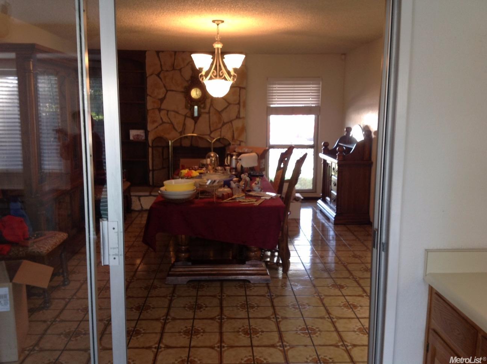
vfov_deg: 40.6
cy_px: 182
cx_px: 244
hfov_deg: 52.7
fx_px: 492
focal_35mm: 35
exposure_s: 1/20
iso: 80
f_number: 2.4
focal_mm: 4.28
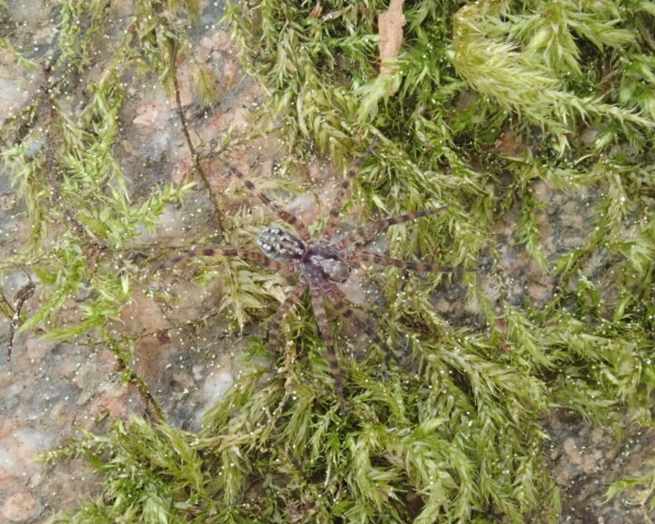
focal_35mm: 105
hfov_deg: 18.3
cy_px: 262
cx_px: 318
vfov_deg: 14.7
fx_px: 2035
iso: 800
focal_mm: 18
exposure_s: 1/200
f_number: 6.3
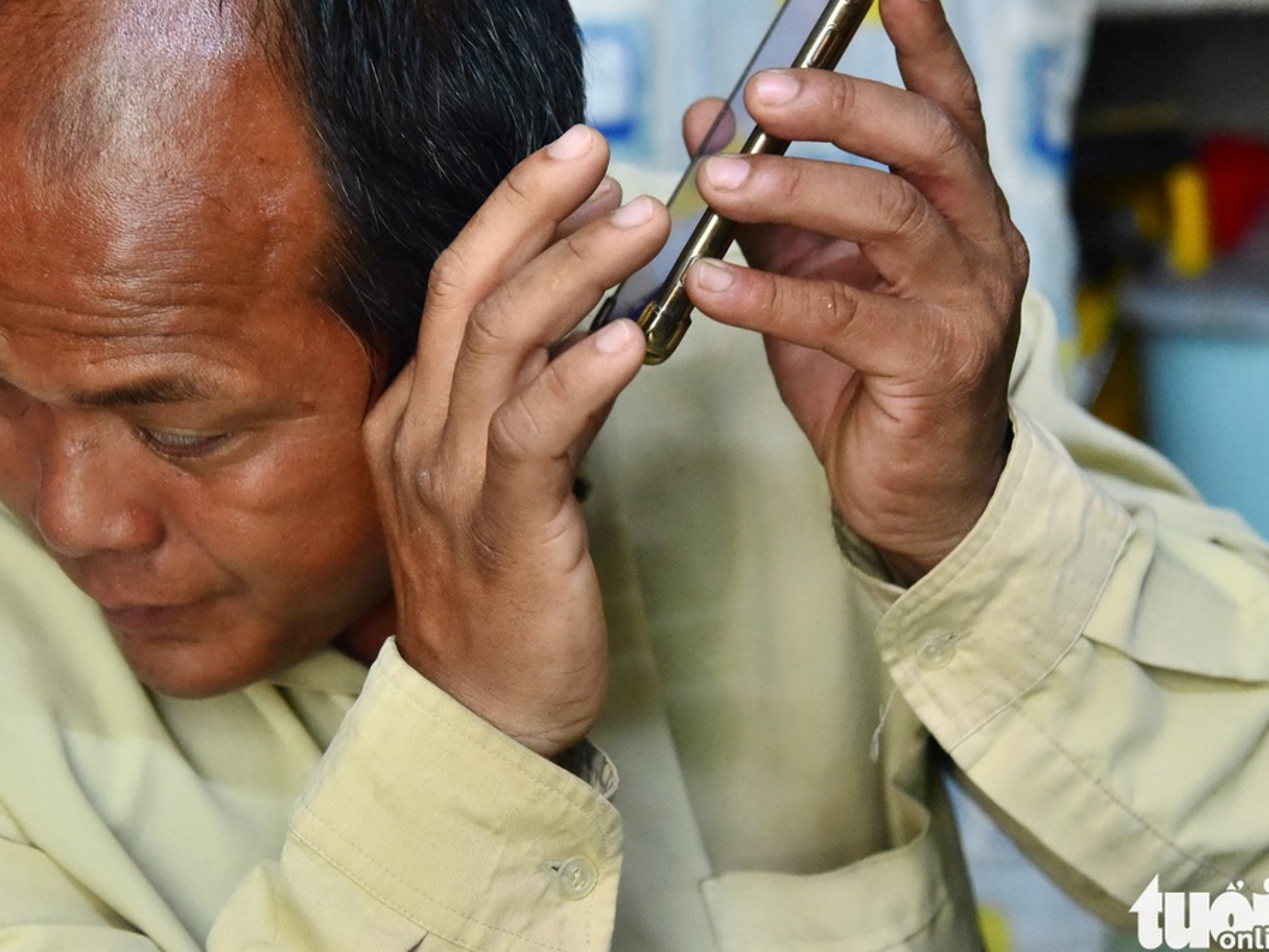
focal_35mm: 86
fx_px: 3154
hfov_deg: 22.6
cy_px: 310
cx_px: 403
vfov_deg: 17.1
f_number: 5
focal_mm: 55
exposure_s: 1/60
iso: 5000
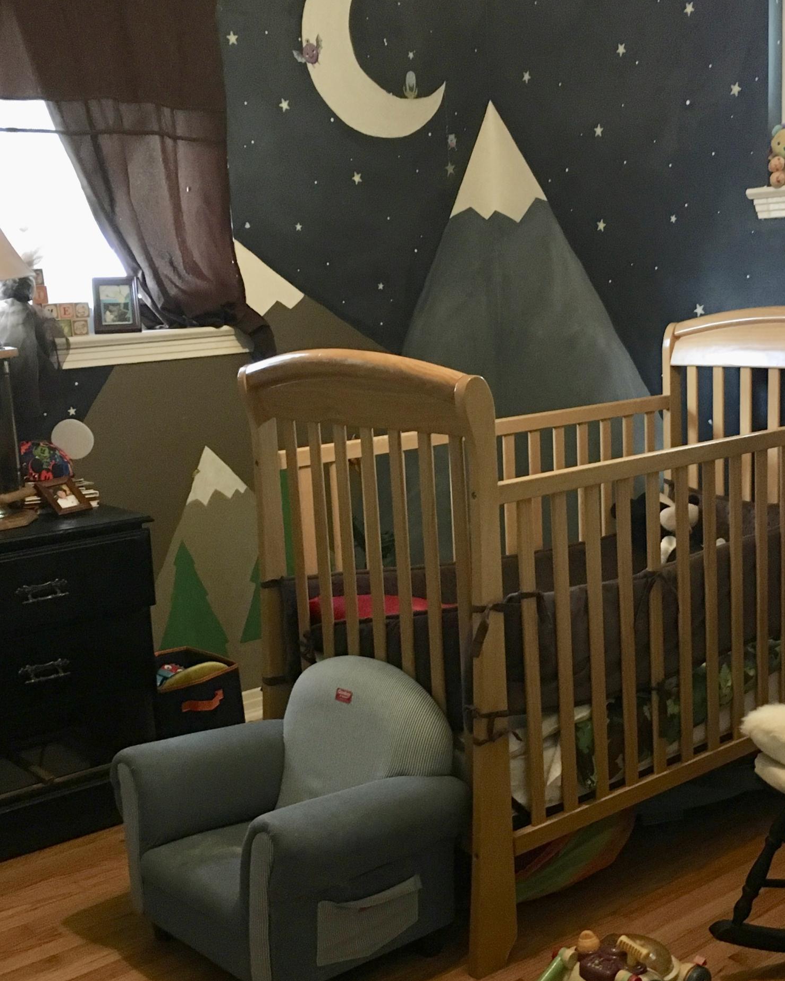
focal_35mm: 46
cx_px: 474
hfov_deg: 32.6
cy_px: 553
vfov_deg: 40.3
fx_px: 1336
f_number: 2.2
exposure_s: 1/15
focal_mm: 4.15
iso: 400
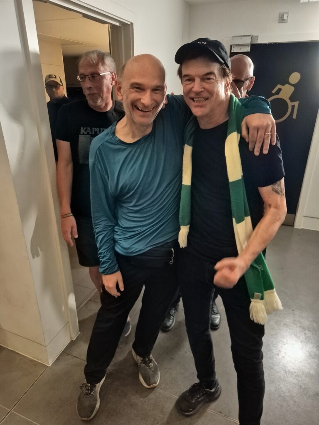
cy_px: 212
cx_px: 160
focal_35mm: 23
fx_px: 283
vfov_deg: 73.9
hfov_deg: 58.9
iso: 1000
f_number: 1.8
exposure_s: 1/100
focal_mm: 5.4
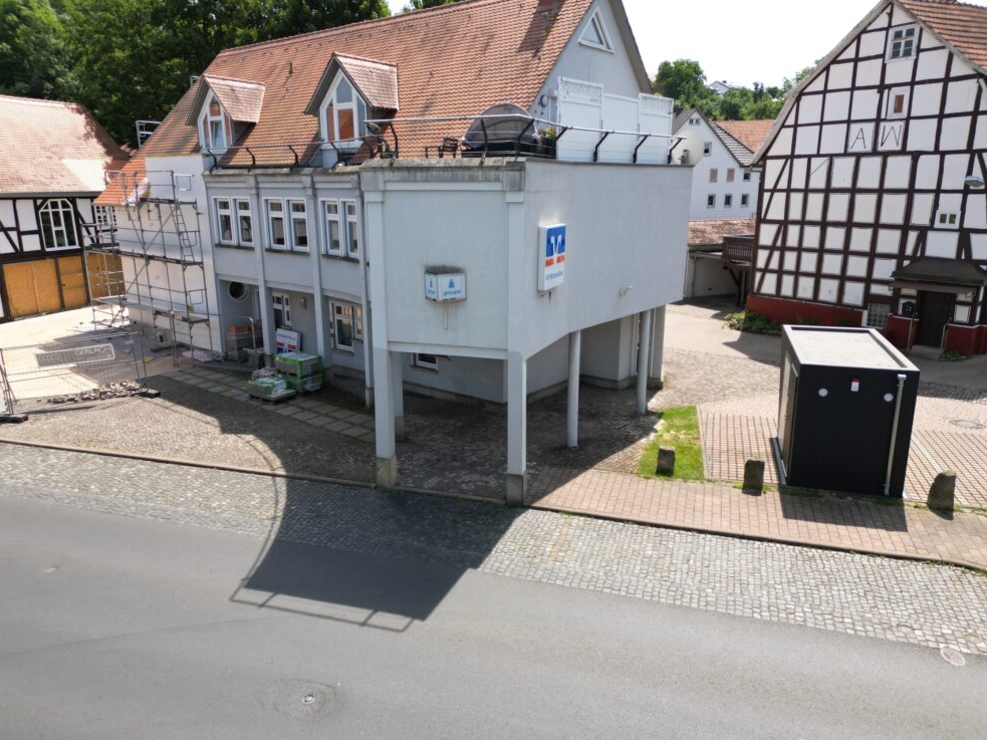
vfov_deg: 54.9
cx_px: 478
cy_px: 368
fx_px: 713
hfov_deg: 69.4
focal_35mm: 25
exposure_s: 1/1250
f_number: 1.7
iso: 100
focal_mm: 6.72
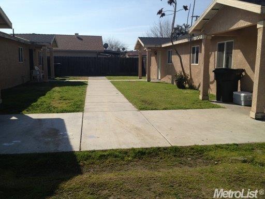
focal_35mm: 35
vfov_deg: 40.7
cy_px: 100
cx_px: 132
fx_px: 268
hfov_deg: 52.6
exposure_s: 1/2208
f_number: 2.4
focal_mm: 4.28
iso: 50
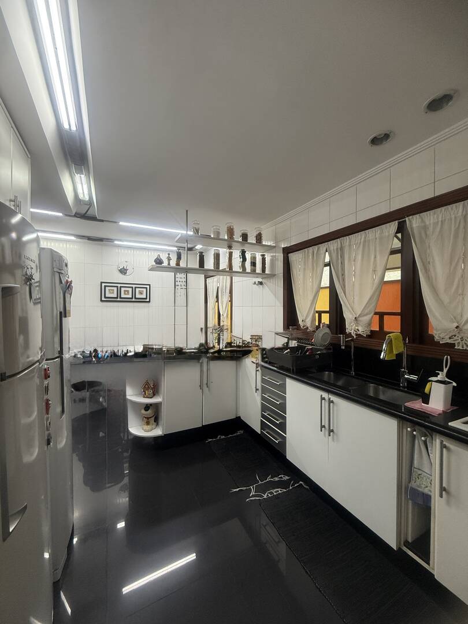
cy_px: 312
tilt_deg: +0.2
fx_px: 252
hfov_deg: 85.7
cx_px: 234
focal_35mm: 14
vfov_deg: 102.1
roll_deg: -0.6
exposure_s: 1/120
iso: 320
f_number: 2.2
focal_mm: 2.22
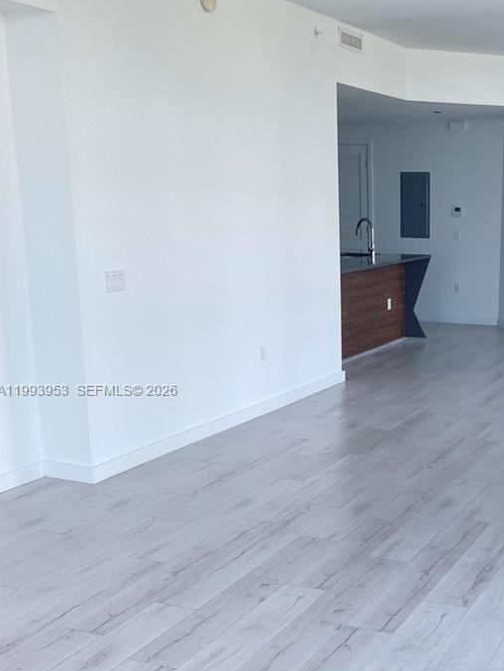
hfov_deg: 30.4
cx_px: 439
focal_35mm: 46
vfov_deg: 41.1
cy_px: 391
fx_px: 892
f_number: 1.8
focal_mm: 4.25
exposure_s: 1/121
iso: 40
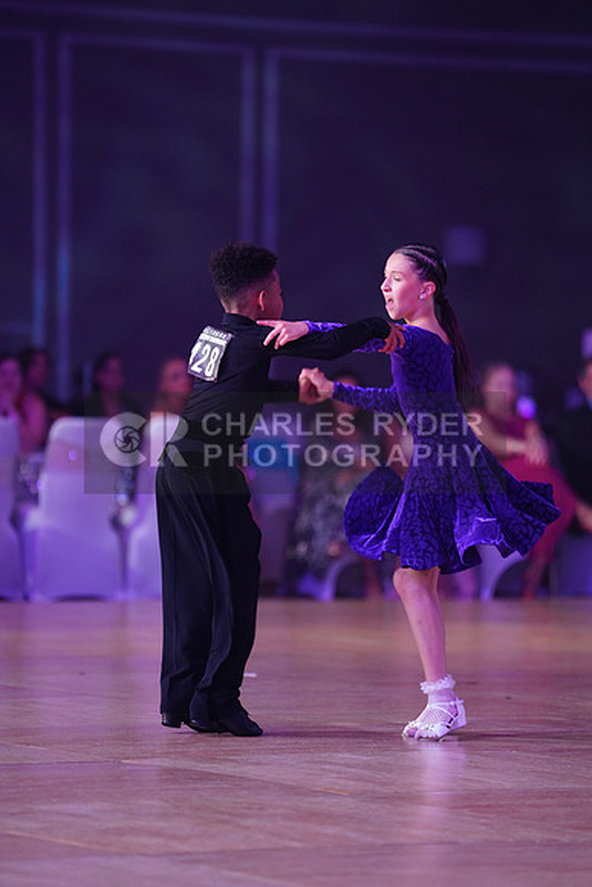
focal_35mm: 188
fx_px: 4634
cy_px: 444
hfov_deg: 7.3
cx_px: 296
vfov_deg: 10.9
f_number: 2.8
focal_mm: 188
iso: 1600
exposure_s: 1/320
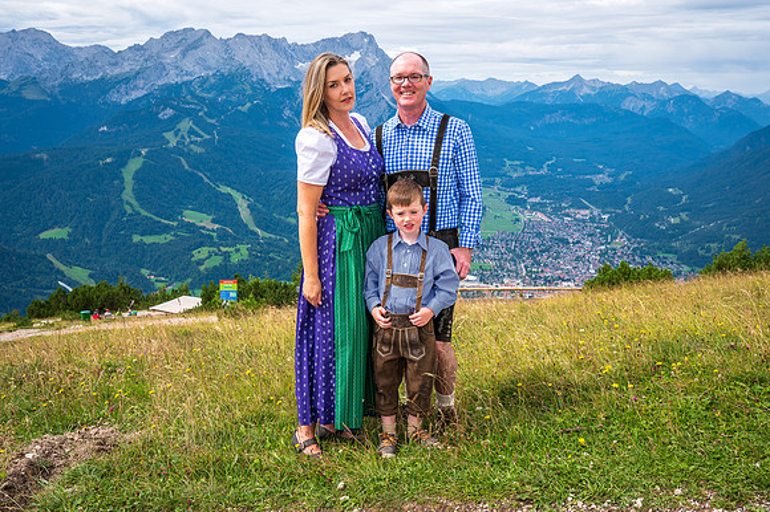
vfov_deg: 39.1
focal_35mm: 34
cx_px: 392
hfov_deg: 56.1
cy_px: 270
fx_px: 722
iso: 100
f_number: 8
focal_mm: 32
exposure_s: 1/250
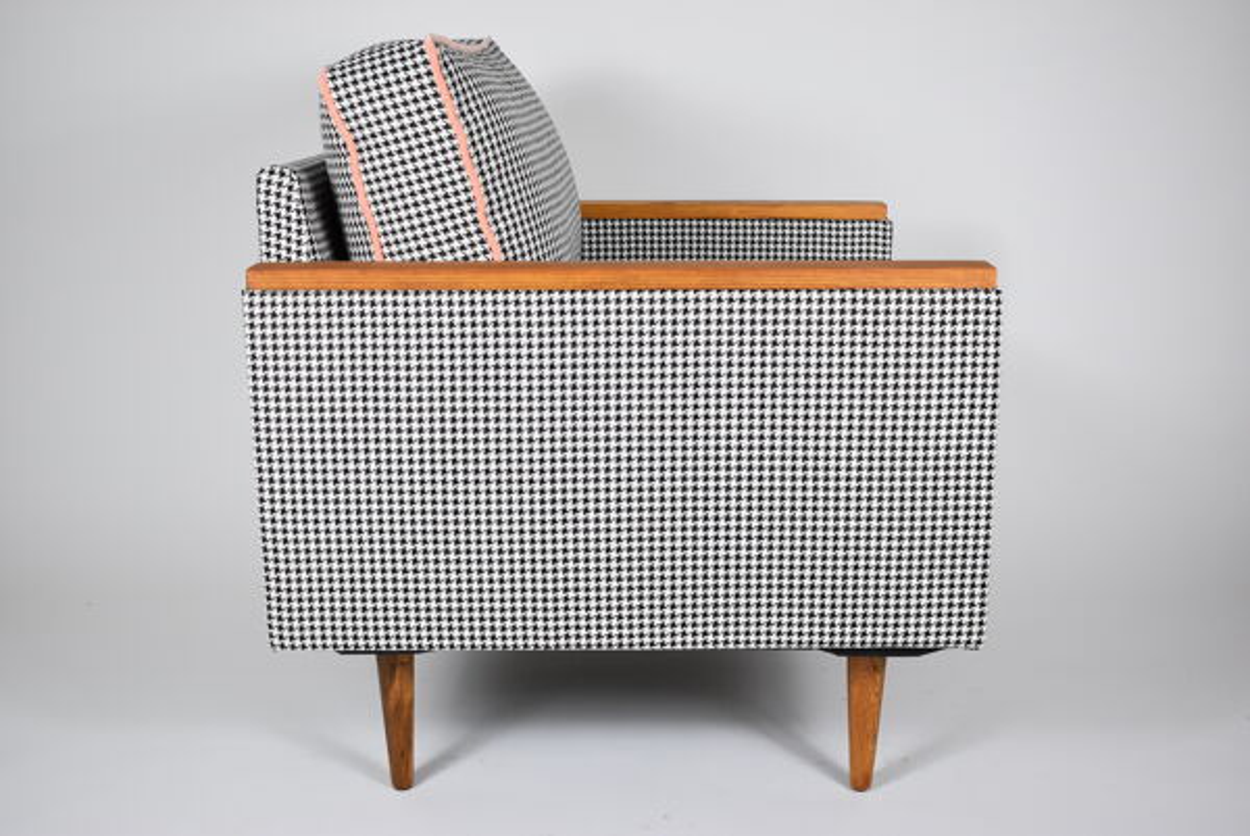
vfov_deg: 31.9
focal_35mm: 42
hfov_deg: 46.4
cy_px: 418
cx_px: 625
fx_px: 1459
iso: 800
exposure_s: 1/125
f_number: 5
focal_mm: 28
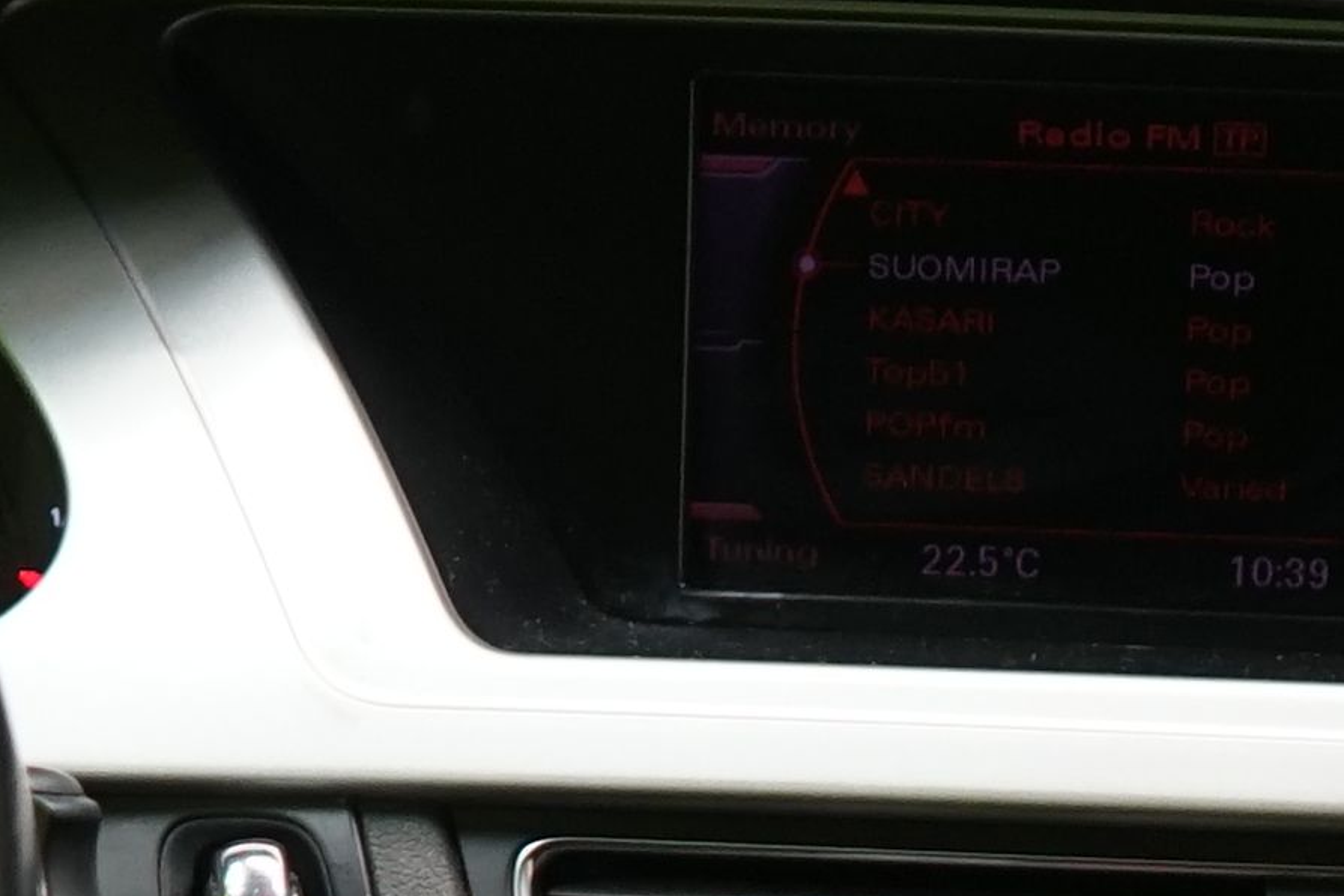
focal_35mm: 188
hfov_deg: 10.9
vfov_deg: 6.9
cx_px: 1106
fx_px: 7018
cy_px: 2260
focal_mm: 28
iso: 640
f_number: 3.5
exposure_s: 1/30
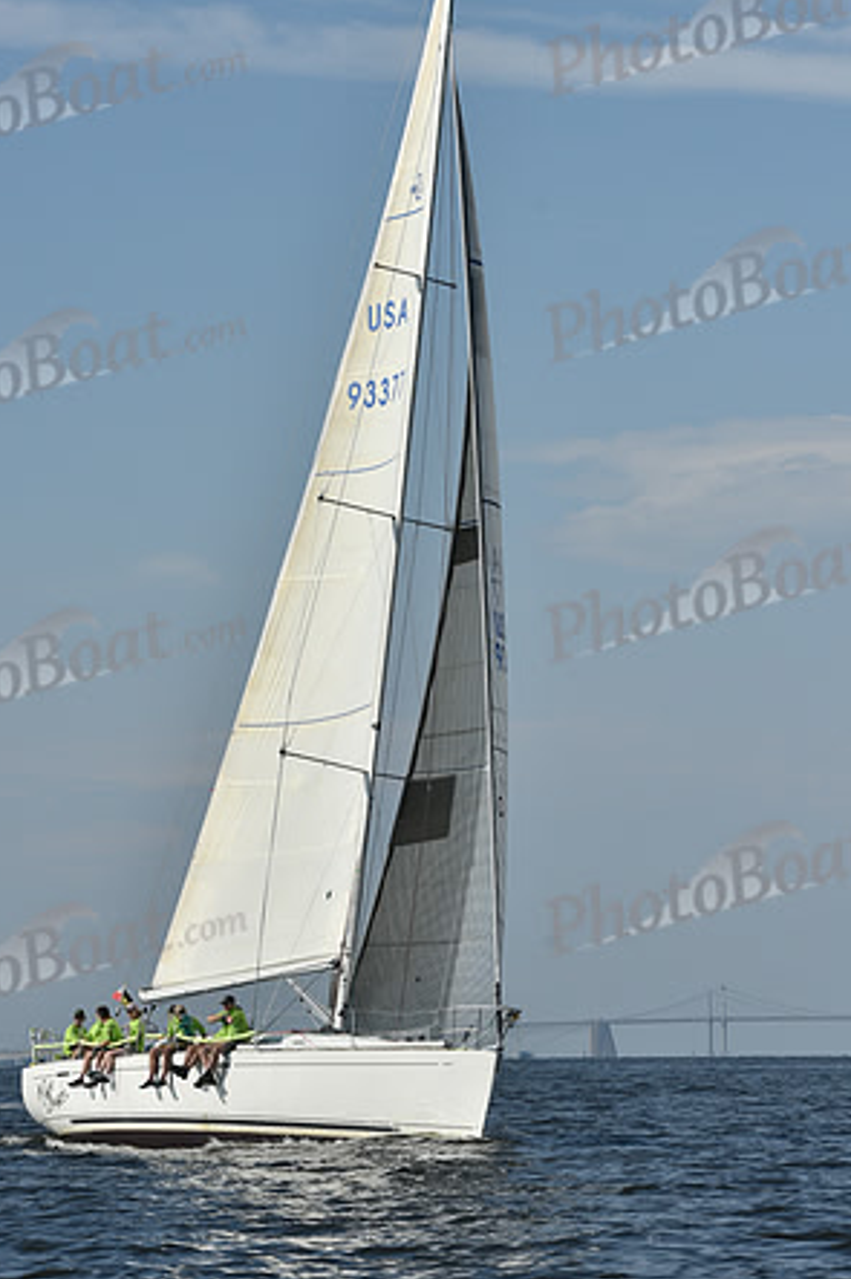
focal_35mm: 152
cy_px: 479
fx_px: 5393
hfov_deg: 9.0
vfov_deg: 13.5
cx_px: 397
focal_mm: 116
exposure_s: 1/1250
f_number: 10
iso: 250
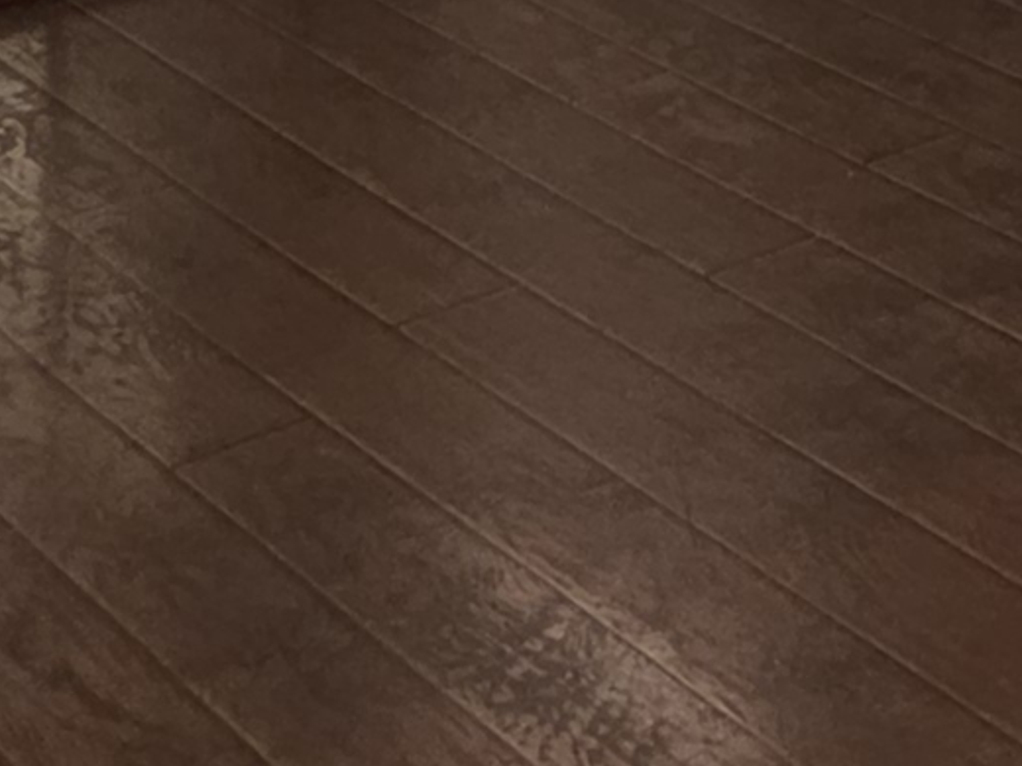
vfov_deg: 11.7
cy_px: -1155
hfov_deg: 18.5
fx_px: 2952
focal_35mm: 100
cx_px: 1278
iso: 25
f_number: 1.9
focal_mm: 2.2
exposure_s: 1/60
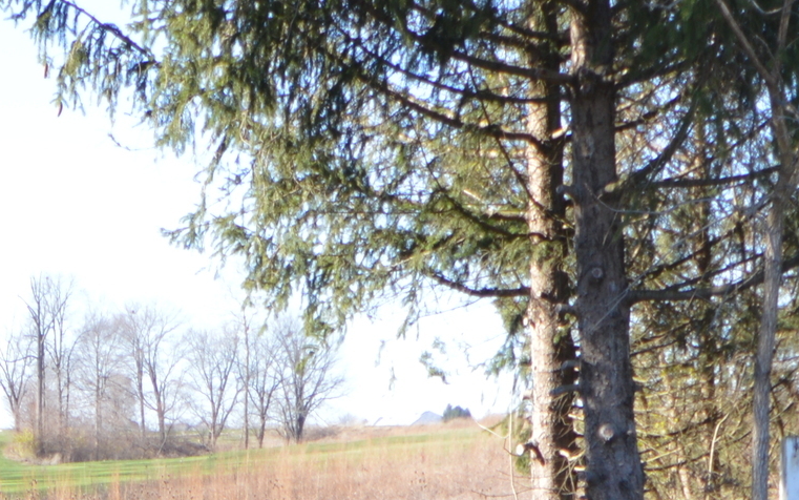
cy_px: 424
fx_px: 3223
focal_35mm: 148
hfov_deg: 14.0
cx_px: 120
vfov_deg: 8.8
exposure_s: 1/125
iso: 100
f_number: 5.6
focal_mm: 24
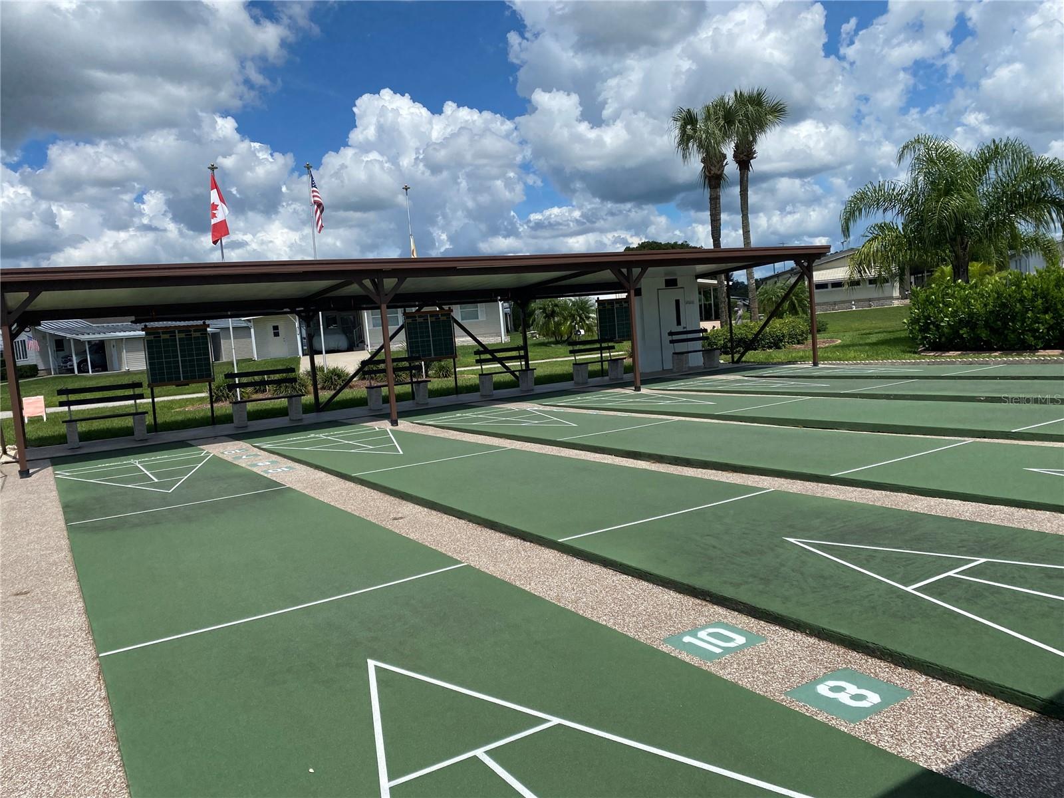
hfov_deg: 67.3
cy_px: 399
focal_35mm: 26
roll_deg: +4.8
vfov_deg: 53.1
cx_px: 532
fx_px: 799
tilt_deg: -5.4
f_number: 1.8
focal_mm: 4.25
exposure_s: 1/4608
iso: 32
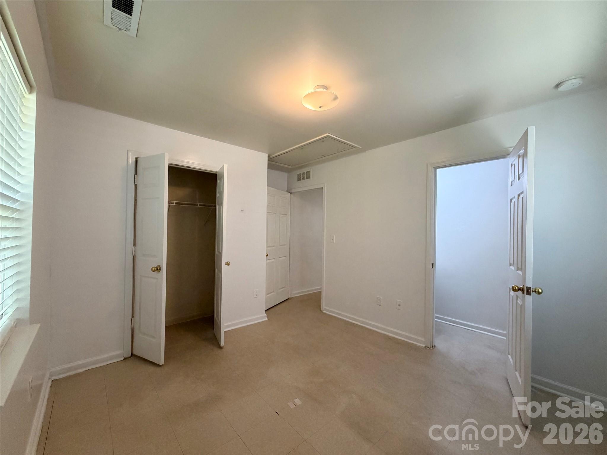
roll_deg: -0.5
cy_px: 228
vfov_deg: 85.7
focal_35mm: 14
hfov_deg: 102.1
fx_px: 245
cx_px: 304
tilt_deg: +0.6
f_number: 2.2
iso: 250
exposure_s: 1/120
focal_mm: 2.22
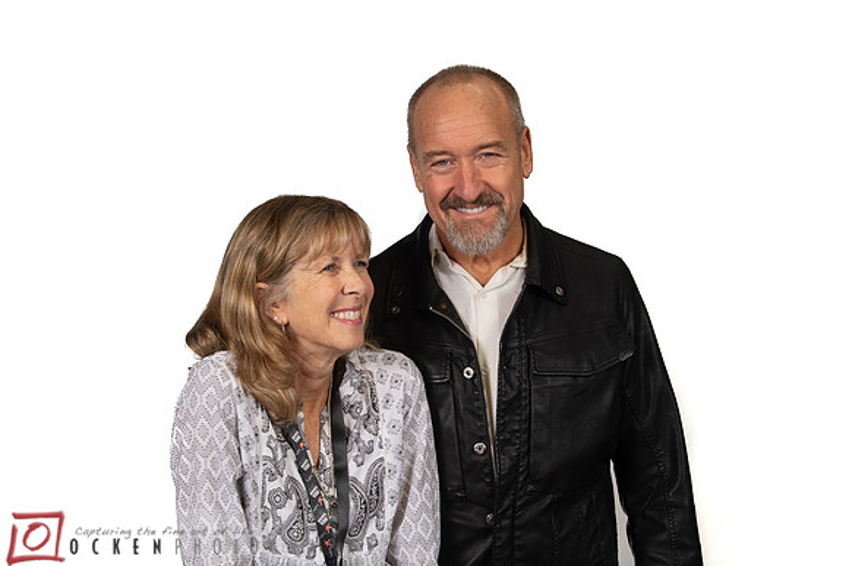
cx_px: 372
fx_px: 1596
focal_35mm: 68
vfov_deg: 20.1
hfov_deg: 29.8
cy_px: 310
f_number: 8
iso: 800
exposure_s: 1/80
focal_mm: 50
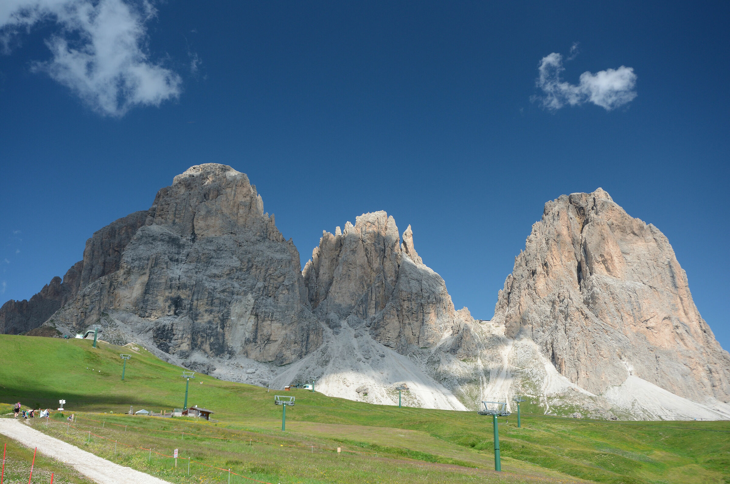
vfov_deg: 36.7
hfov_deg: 53.2
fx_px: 729
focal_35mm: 36
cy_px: 242
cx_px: 365
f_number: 7.1
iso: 200
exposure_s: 1/100
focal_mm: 24
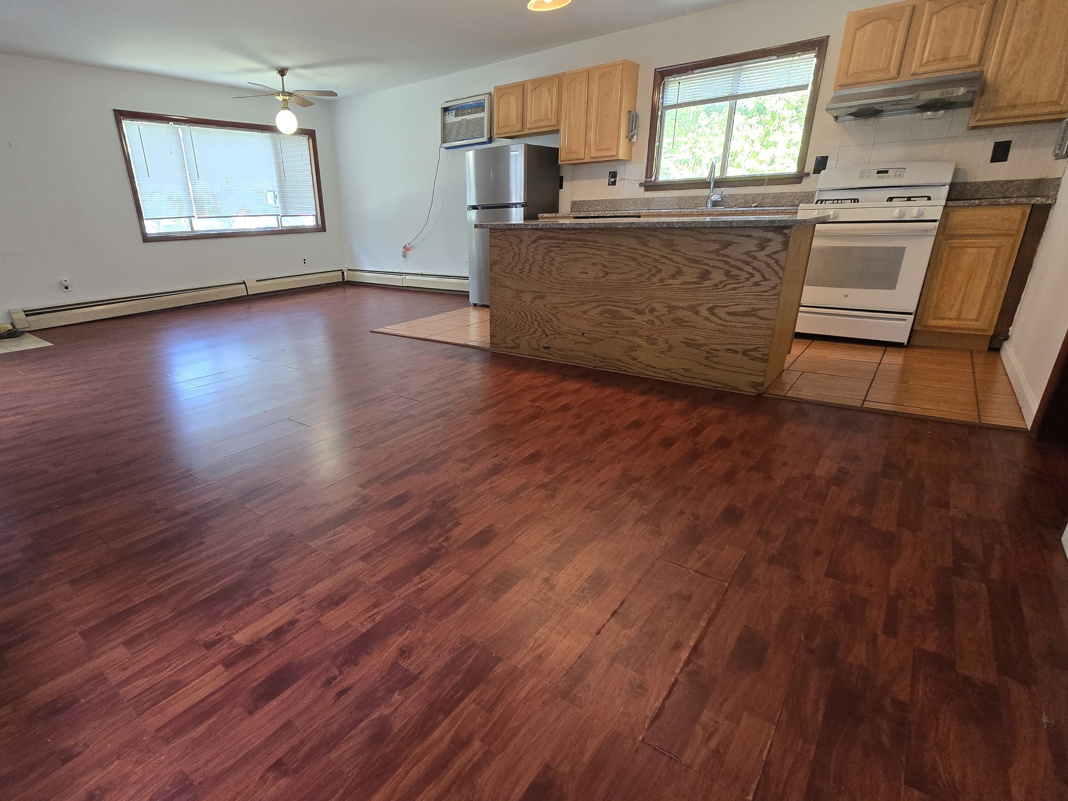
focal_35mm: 16
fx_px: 494
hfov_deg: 93.6
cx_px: 445
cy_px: 417
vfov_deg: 78.1
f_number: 2.2
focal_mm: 2.2
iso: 320
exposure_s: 1/60
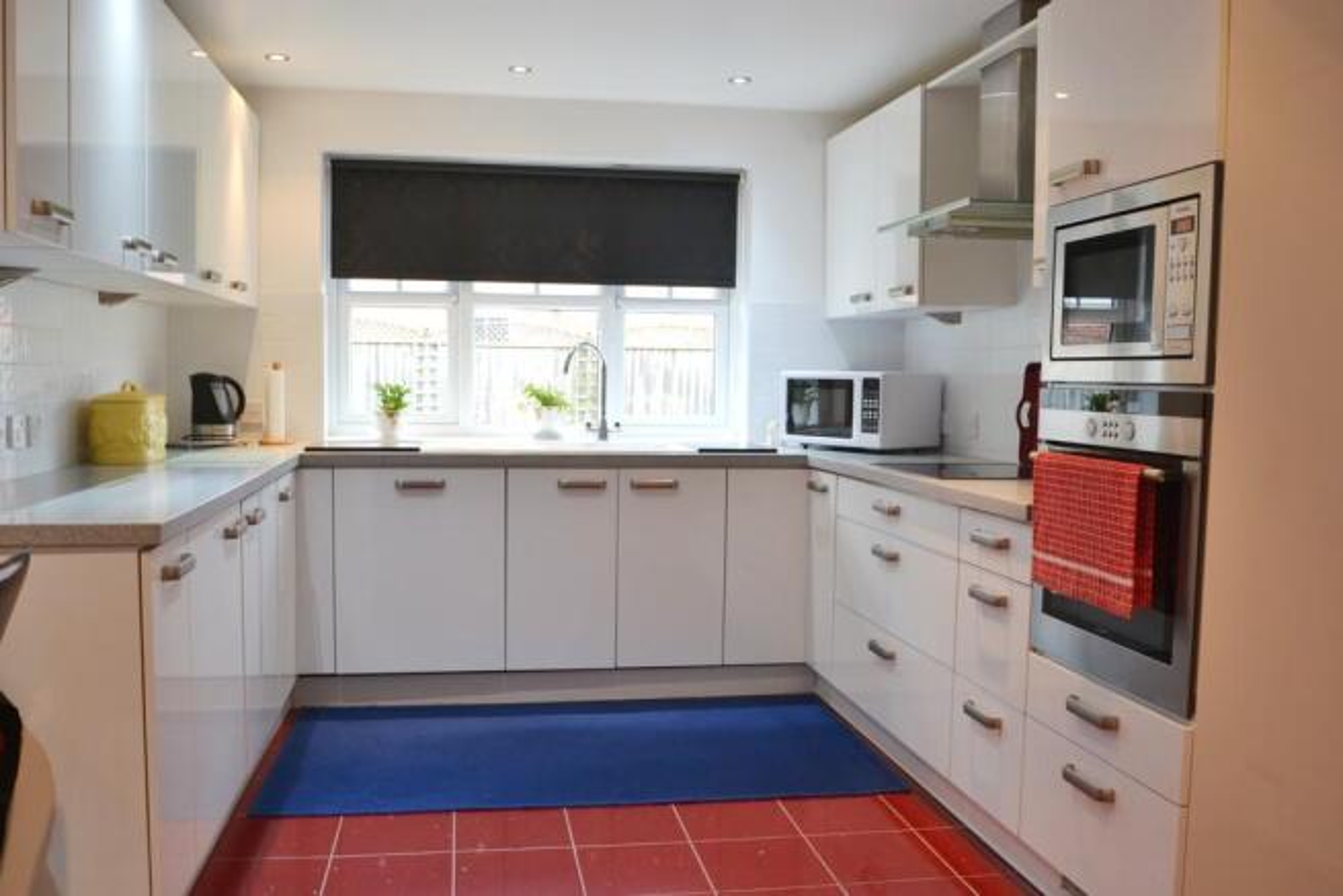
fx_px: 1119
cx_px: 672
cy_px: 448
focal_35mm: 30
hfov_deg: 61.9
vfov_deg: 43.6
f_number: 9
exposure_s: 1/3
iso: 100
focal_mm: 20
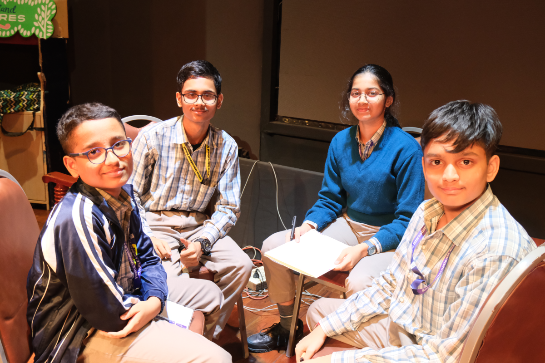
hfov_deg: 54.4
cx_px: 272
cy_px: 182
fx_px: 530
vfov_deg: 37.9
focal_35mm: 35
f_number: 4.4
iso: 3200
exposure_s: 1/50
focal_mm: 23.5
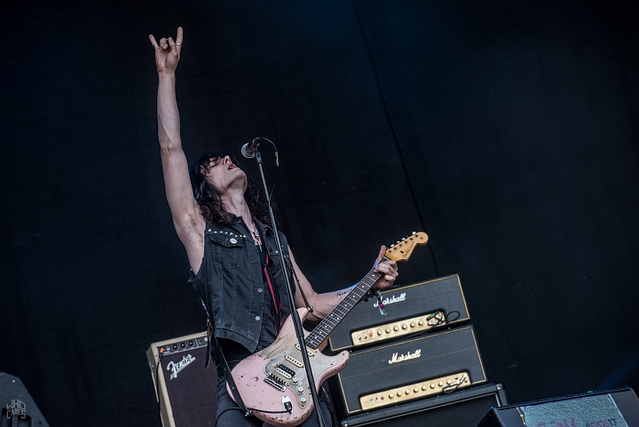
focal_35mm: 200
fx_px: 3552
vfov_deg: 6.9
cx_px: 320
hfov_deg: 10.3
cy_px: 214
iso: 320
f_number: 8
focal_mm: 200
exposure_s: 1/100
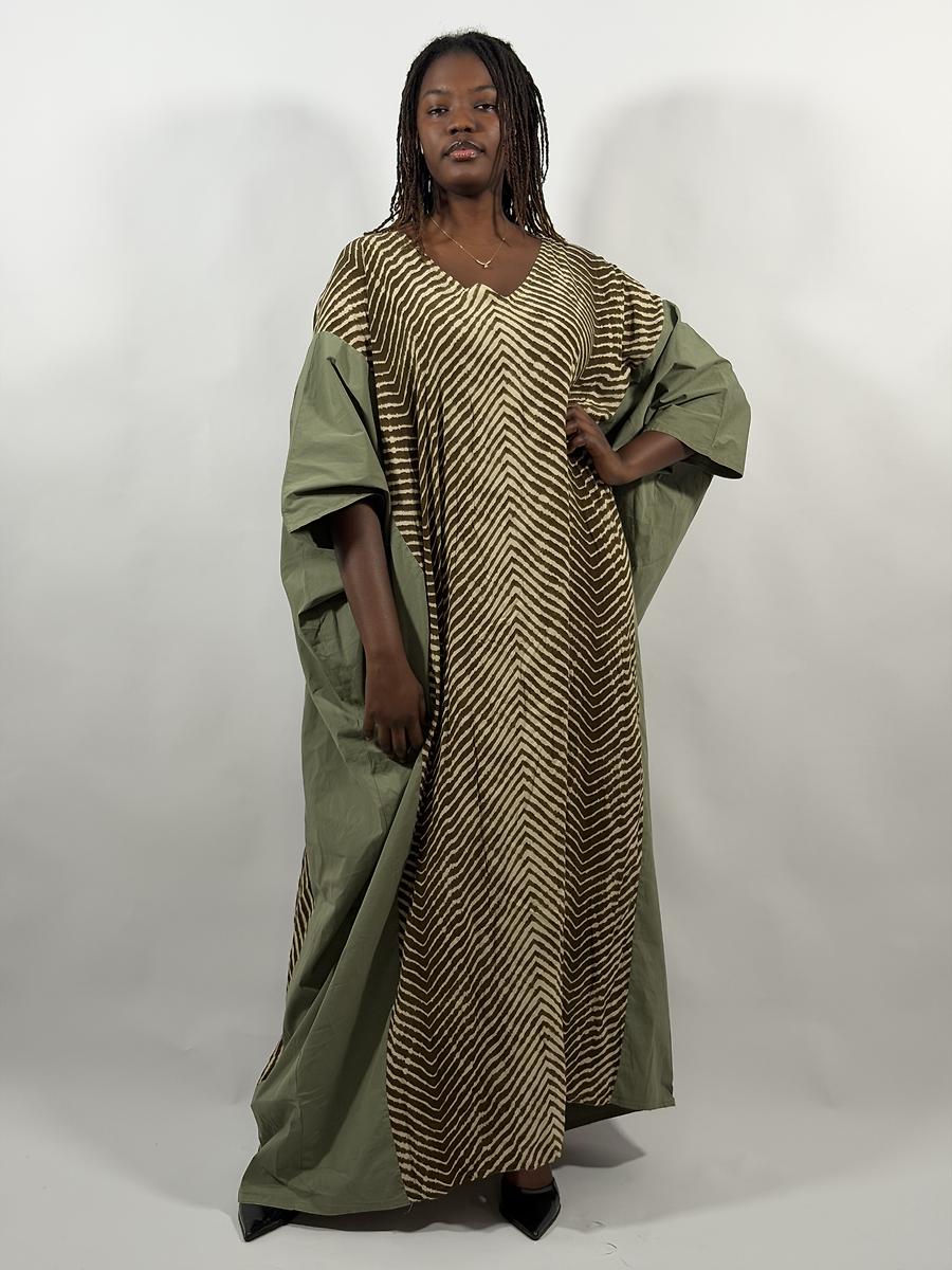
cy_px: 635
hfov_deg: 30.3
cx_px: 476
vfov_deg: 39.7
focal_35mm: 48
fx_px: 1760
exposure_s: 1/100
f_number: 1.78
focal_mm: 6.76
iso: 80
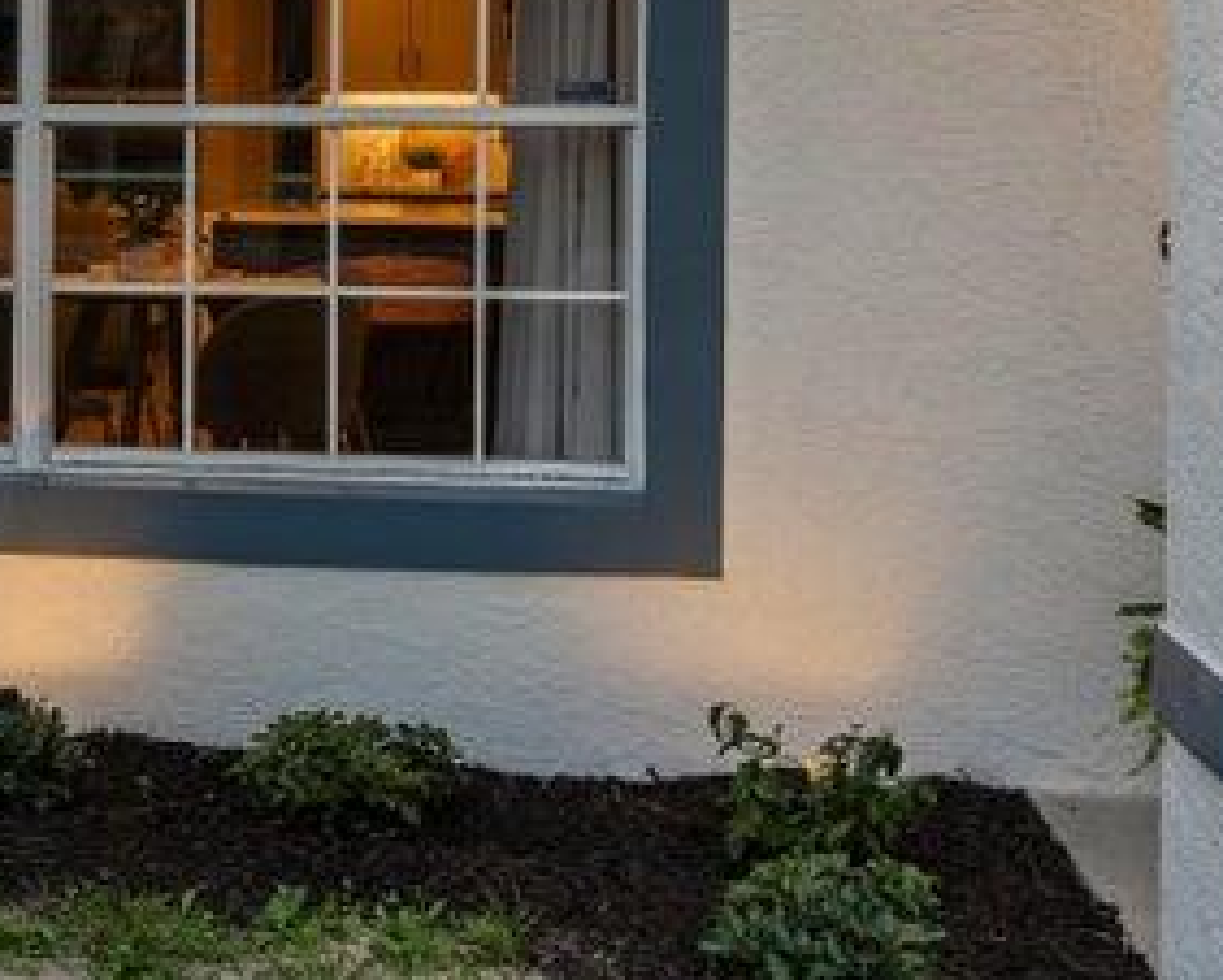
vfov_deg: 22.3
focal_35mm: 67
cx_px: 4
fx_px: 2427
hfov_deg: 26.8
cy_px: 108
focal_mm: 28
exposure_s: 1/1.67
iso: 100
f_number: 9
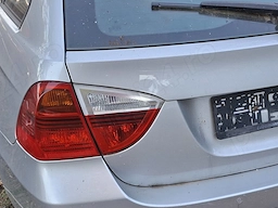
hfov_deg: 34.5
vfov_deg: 27.0
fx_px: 434
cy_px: 107
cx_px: 222
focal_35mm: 54
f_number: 1.8
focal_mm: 5.54
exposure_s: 1/100
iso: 80
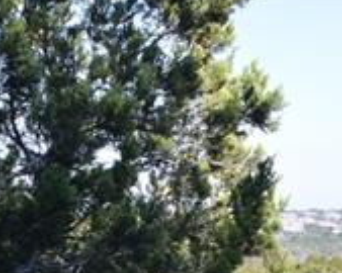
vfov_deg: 11.5
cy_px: 423
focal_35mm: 128
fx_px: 1295
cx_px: 607
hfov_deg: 13.5
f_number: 8
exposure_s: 1/250
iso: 360
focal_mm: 24
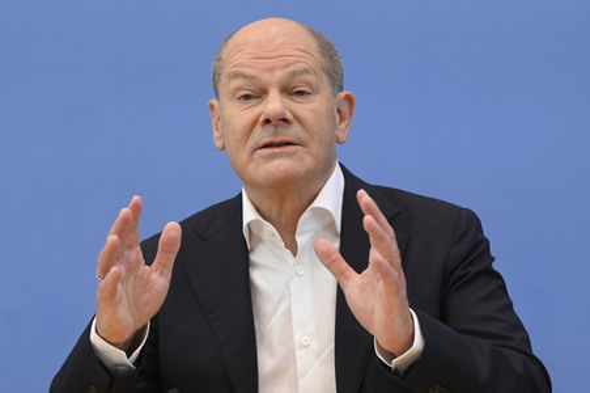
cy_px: 196
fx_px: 1834
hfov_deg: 18.3
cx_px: 295
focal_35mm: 112
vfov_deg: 12.2
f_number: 6.3
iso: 3200
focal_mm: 112
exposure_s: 1/500
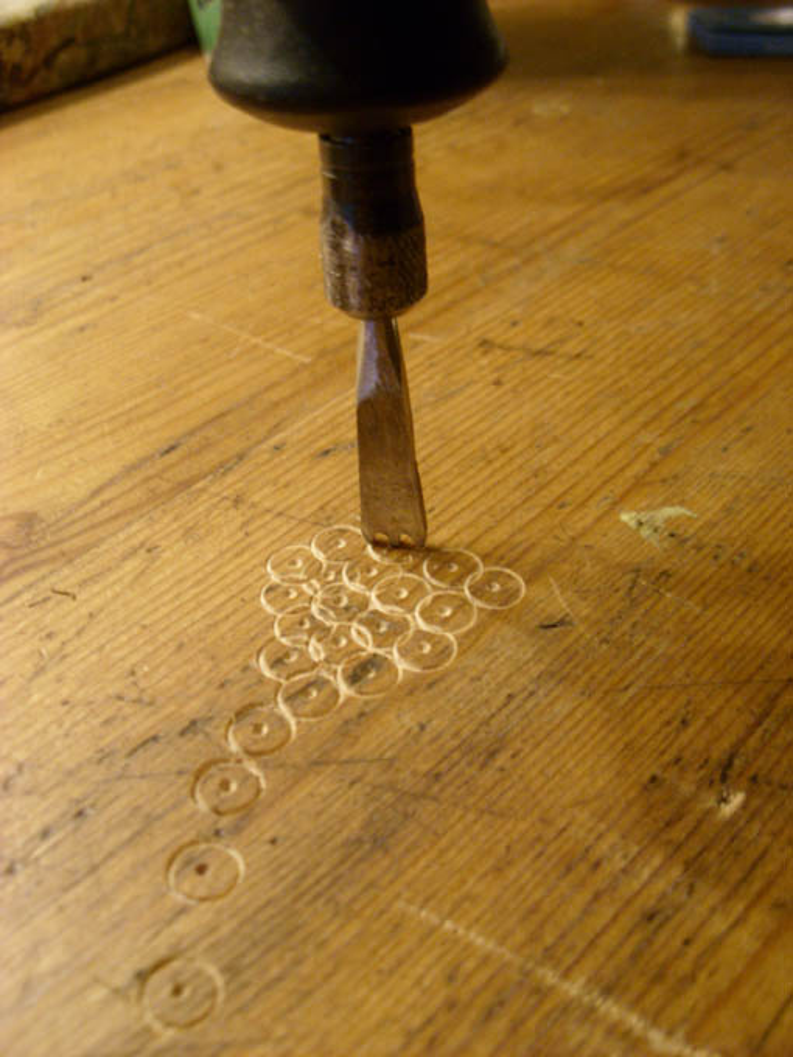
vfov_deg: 49.0
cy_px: 528
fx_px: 1161
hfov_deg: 37.7
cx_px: 396
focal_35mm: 38
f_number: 2.8
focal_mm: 6.3
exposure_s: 1/12
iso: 300
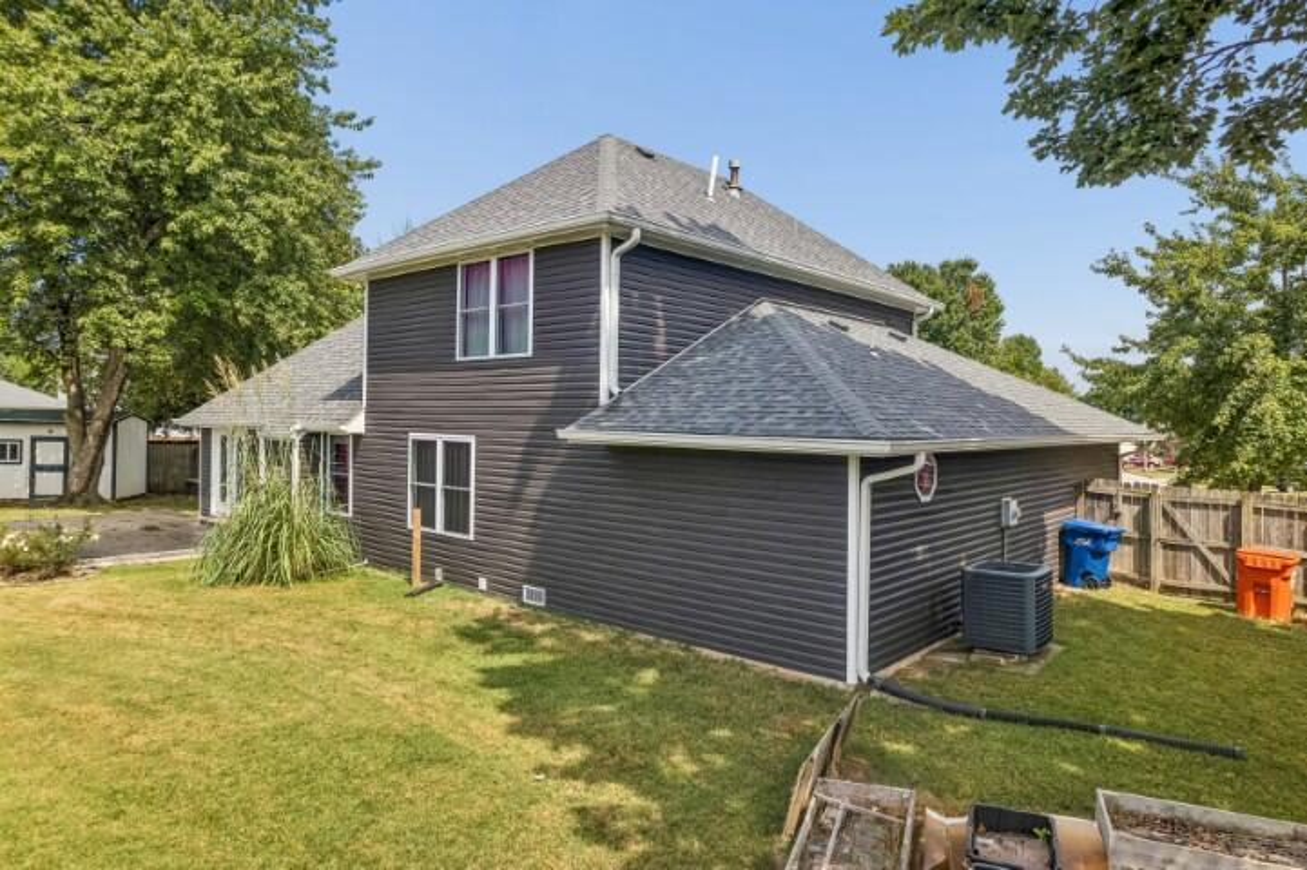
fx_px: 798
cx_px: 654
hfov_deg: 78.6
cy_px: 435
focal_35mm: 22
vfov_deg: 57.2
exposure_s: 1/80
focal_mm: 8.4
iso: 100
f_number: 2.8
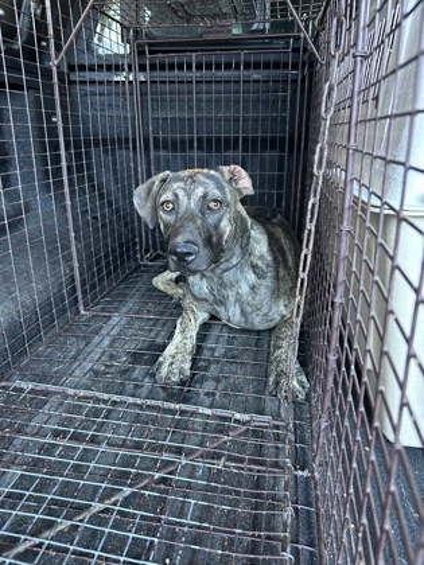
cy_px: 282
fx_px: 425
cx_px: 212
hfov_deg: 53.1
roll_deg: +0.3
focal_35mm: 26
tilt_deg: -20.4
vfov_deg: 67.3
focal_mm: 5.7
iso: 320
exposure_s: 1/60
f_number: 1.5
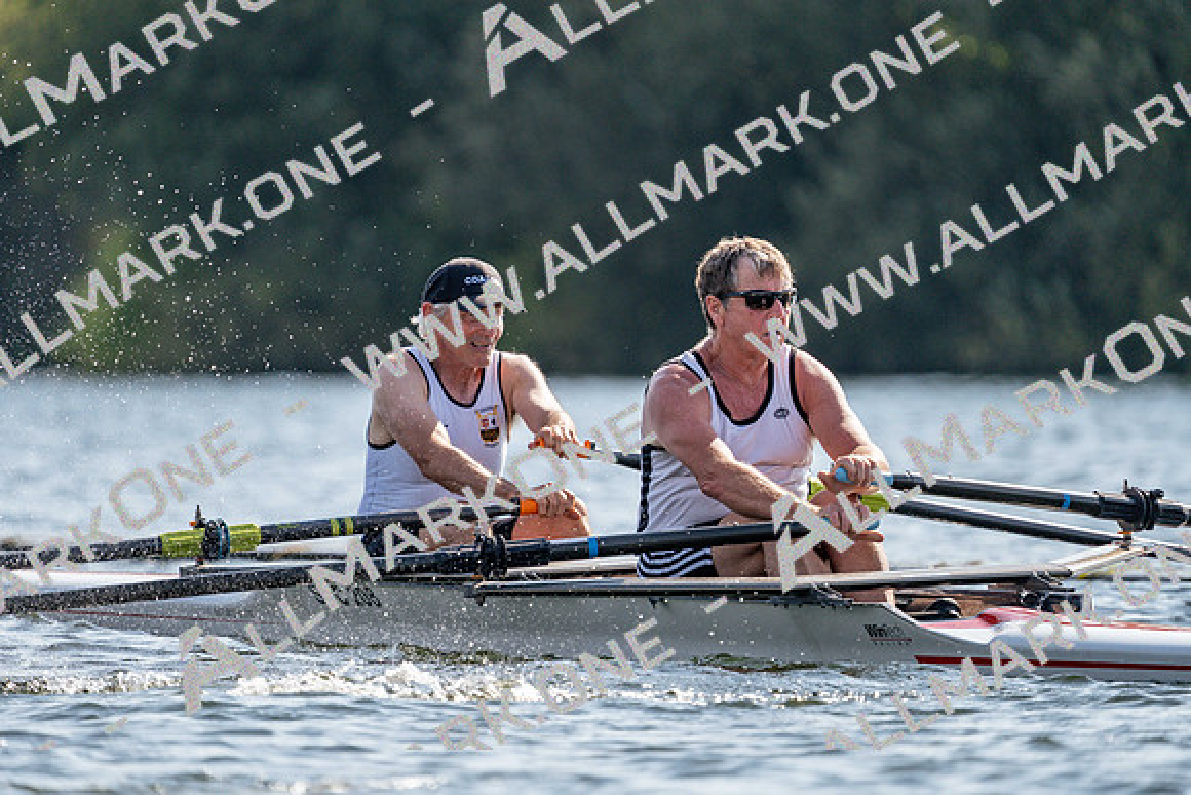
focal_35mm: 547
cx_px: 596
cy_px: 398
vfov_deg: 2.5
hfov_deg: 3.8
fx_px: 18100
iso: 400
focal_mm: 547
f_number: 6.3
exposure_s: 1/1600
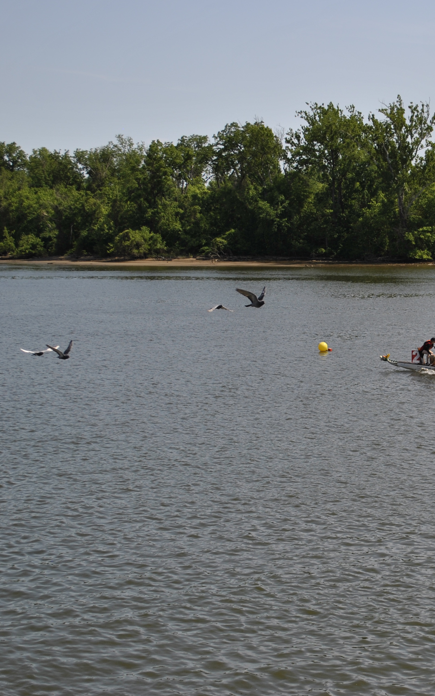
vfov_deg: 27.8
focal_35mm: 74
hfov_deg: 17.3
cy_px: 348
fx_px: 1404
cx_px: 419
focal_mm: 32
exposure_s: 1/800
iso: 100
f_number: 5
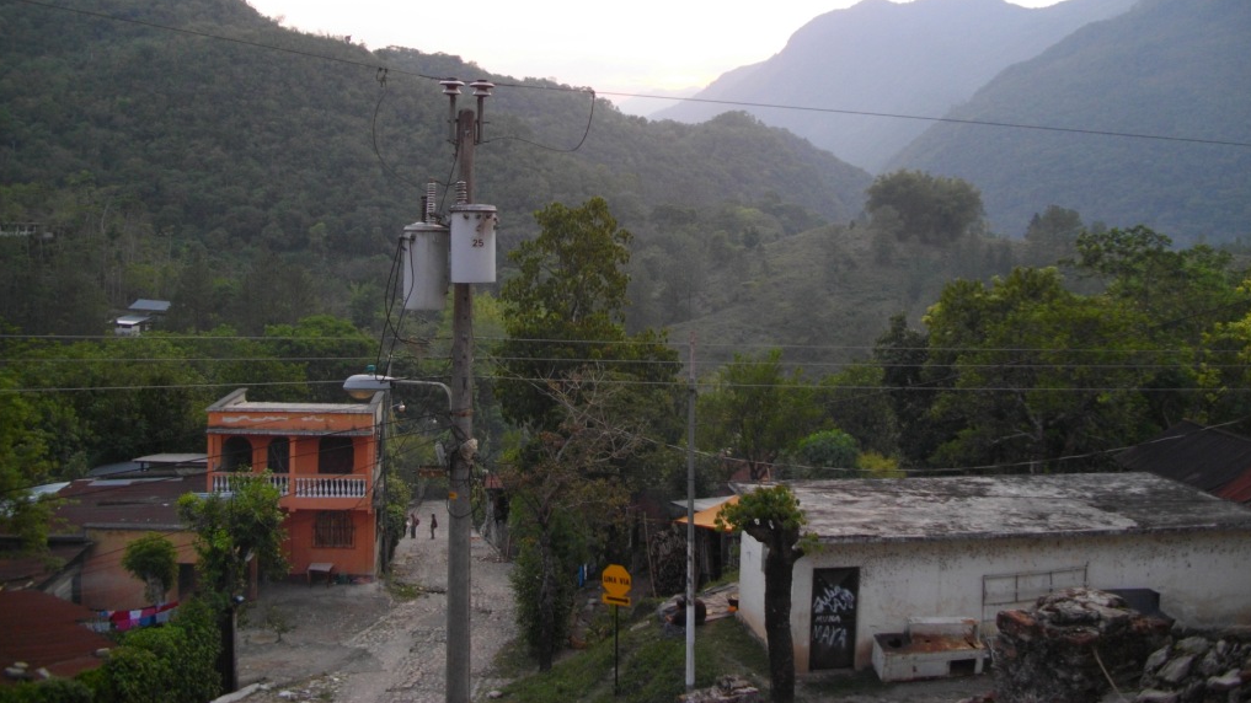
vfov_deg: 34.3
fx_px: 1128
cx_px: 626
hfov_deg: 58.0
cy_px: 232
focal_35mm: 34
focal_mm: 5.7
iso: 100
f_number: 2.9
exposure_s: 1/200
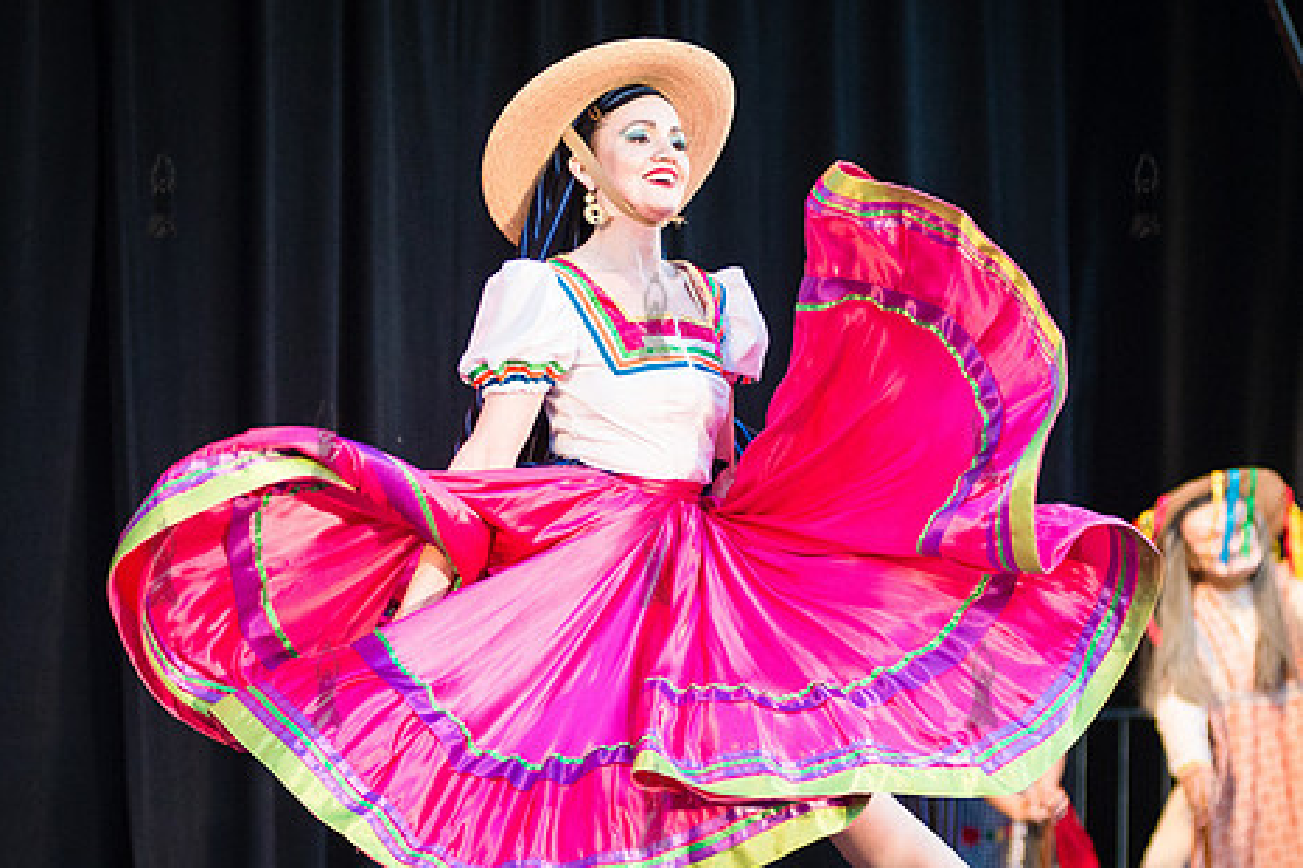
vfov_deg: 11.8
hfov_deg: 17.6
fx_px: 4198
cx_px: 669
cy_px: 560
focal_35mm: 116
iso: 4000
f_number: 2.8
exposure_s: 1/800
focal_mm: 80
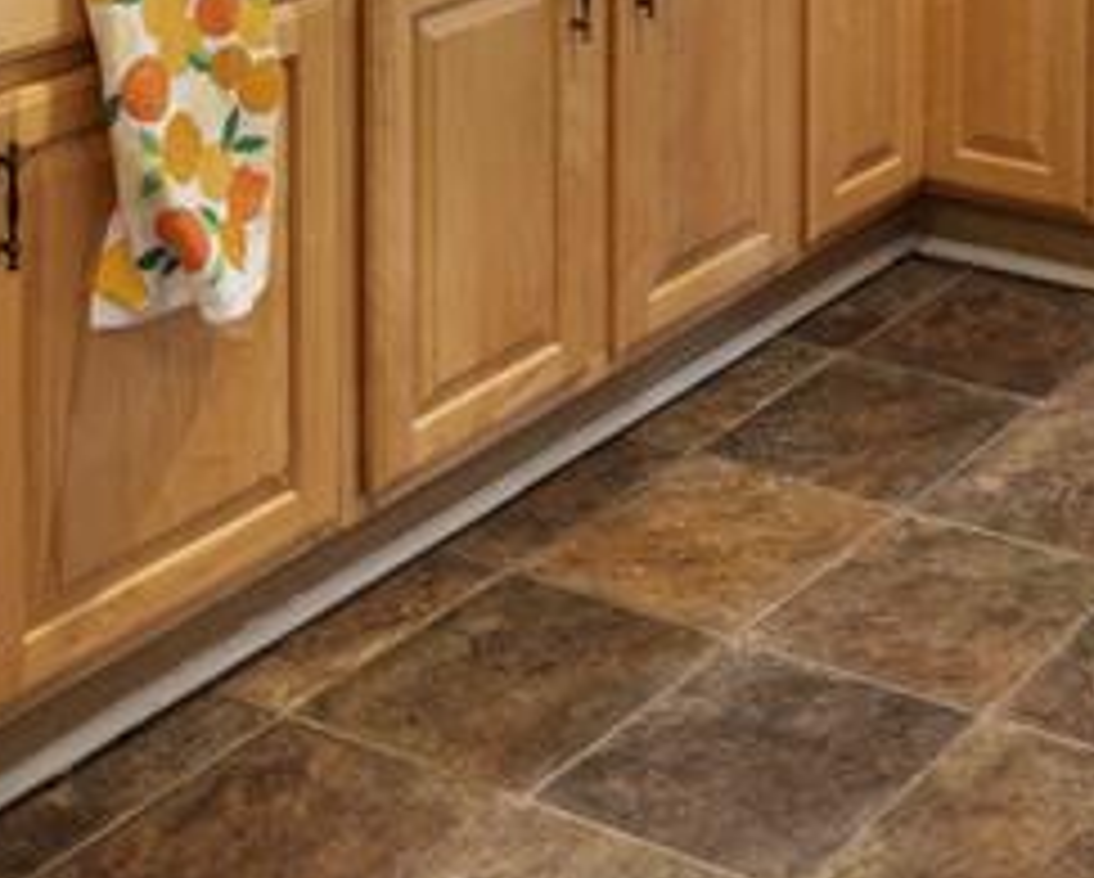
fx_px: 2431
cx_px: 1225
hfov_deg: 23.7
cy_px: -644
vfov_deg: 17.2
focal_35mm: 75
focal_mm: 19
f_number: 8
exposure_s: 1
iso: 400
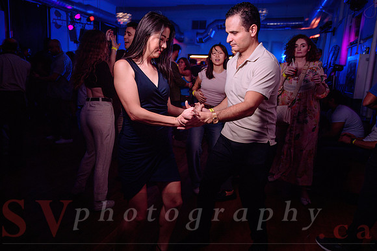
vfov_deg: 48.2
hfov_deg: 67.6
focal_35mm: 27
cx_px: 175
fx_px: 281
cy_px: 118
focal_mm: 24
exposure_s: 1/60
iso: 800
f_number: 3.5
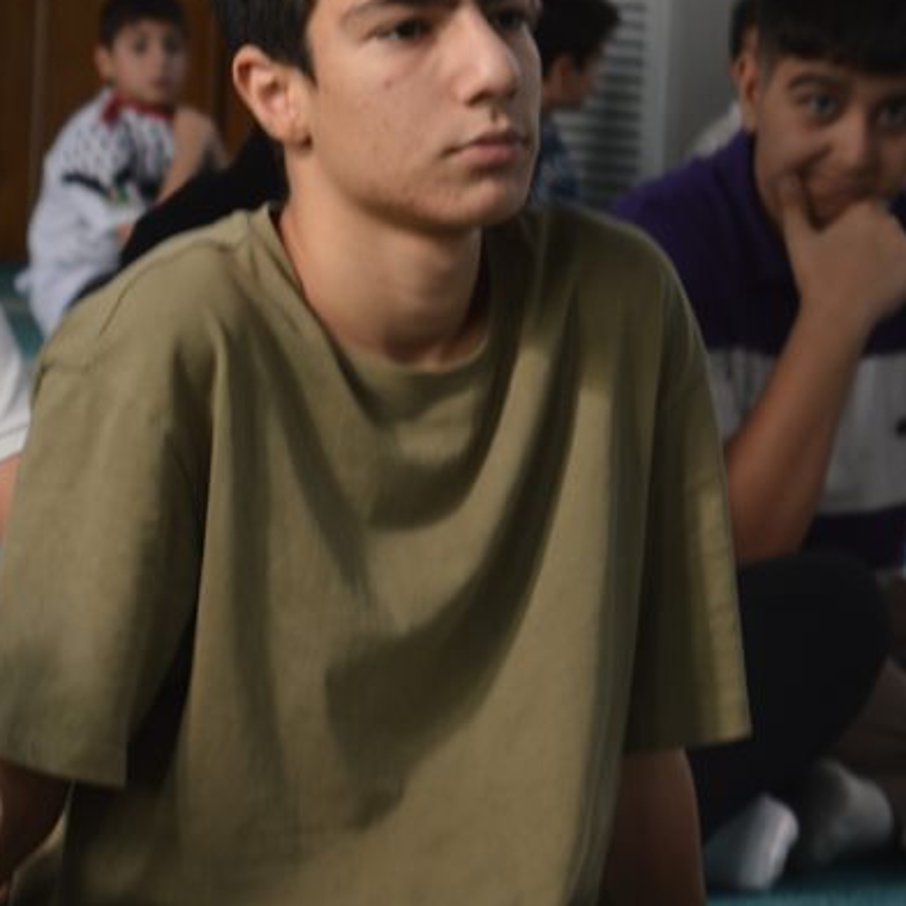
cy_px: 536
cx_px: -208
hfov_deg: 7.1
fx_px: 7239
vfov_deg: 7.2
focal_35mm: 244
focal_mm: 55
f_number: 5.6
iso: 100
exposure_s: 1/13
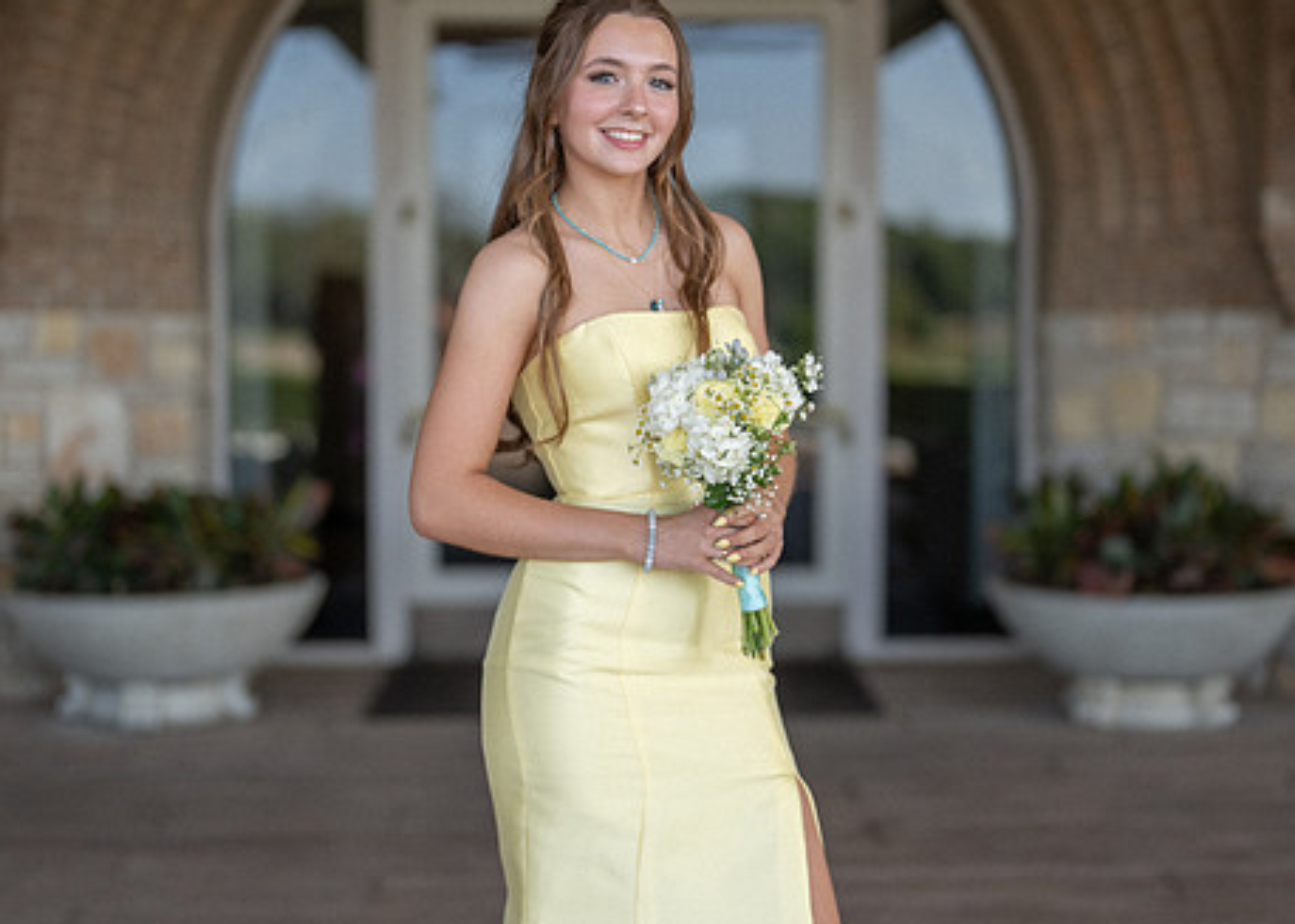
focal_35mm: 70
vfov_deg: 20.4
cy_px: 447
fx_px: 2574
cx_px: 657
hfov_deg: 28.2
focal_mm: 50
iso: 160
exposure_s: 1/1600
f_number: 1.2
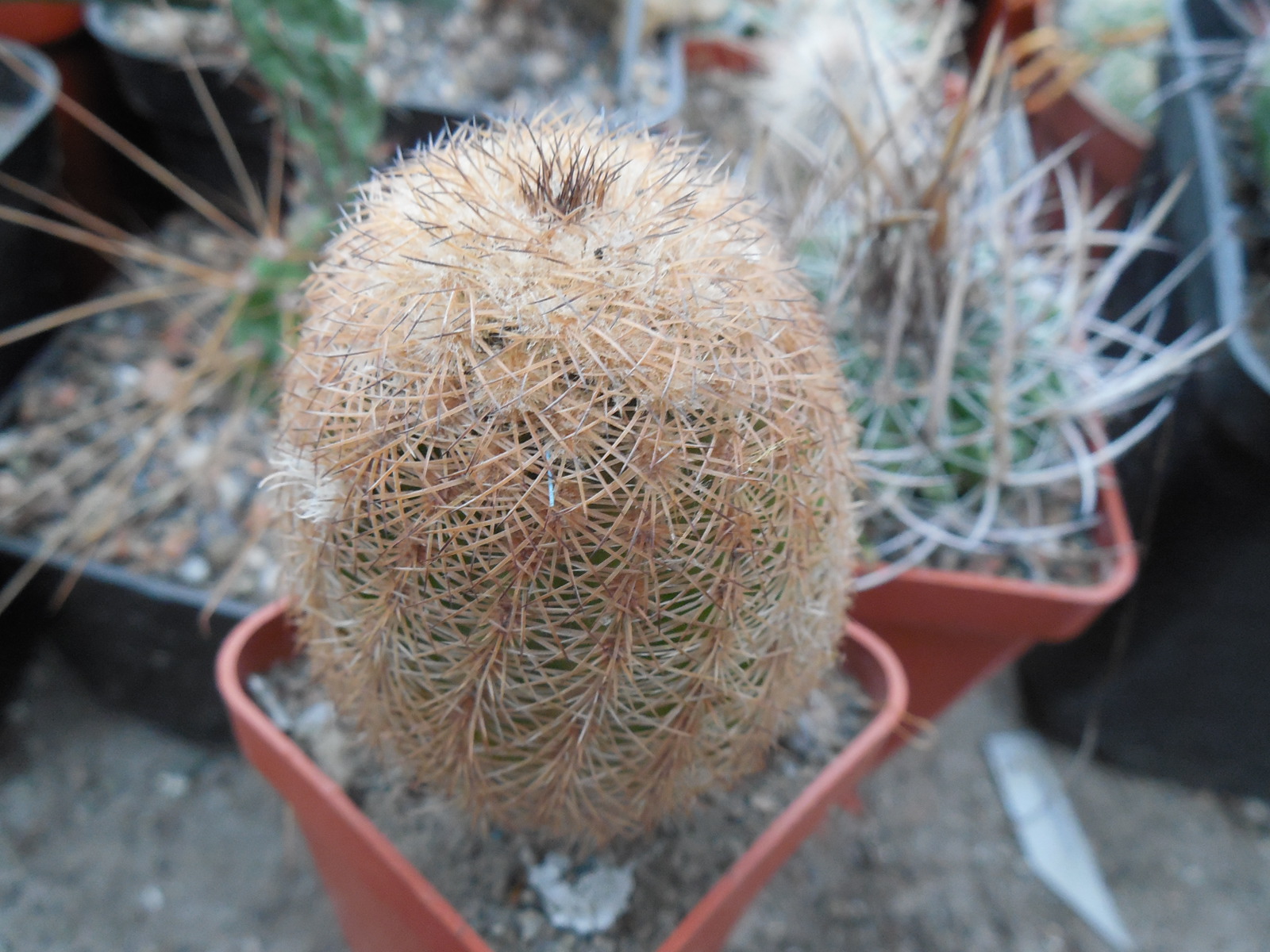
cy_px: 476
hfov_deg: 58.4
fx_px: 1137
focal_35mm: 31
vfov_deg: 45.4
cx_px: 635
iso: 400
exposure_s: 1/20
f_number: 3.6
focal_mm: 5.6
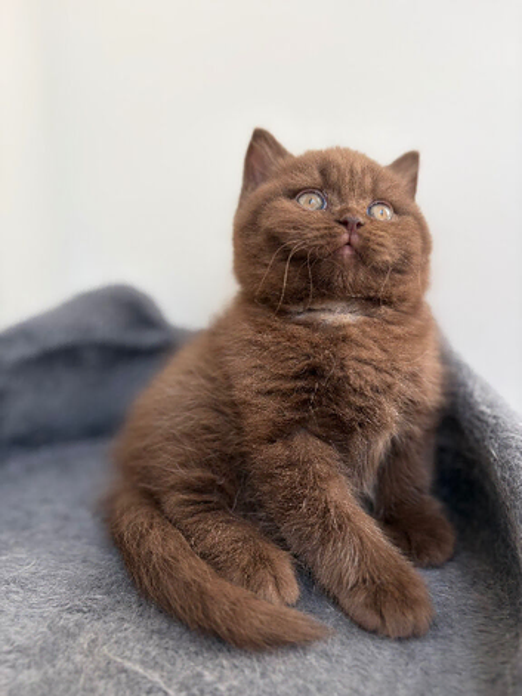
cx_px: 261
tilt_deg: -14.3
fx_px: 523
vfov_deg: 67.3
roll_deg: +0.7
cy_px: 348
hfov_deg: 53.0
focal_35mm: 26
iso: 40
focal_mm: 5.96
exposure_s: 1/167
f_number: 1.6
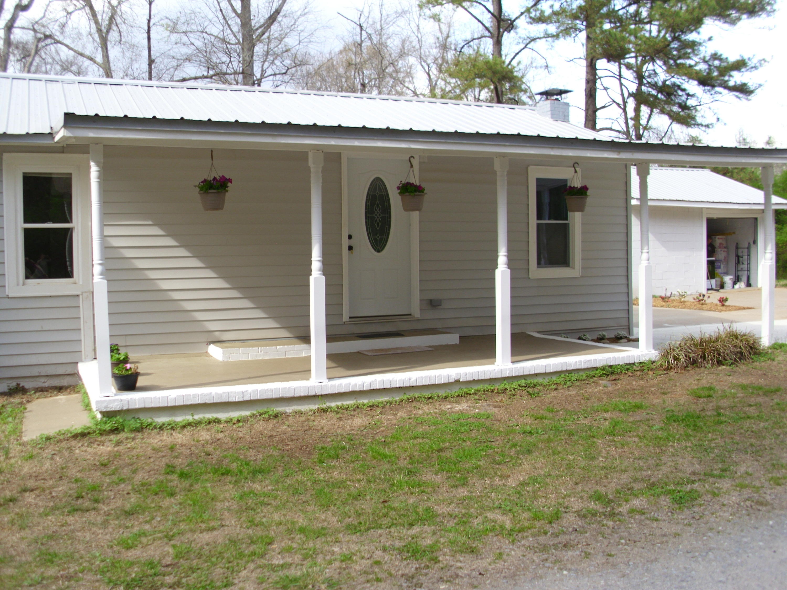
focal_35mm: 38
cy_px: 295
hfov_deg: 49.0
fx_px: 864
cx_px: 394
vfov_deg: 37.7
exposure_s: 1/158
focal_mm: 6.36
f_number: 3
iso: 50
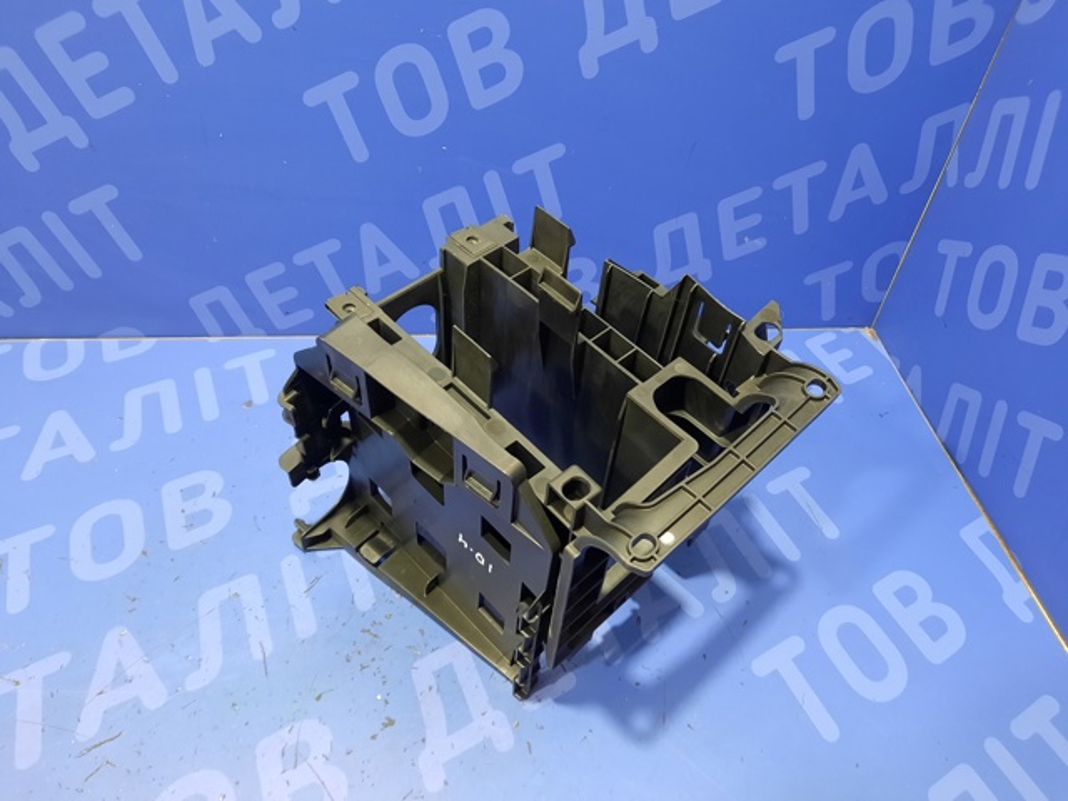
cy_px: 400
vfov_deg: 54.9
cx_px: 534
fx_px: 771
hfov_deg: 69.4
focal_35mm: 25
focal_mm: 4.6
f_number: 2
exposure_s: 1/25
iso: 500
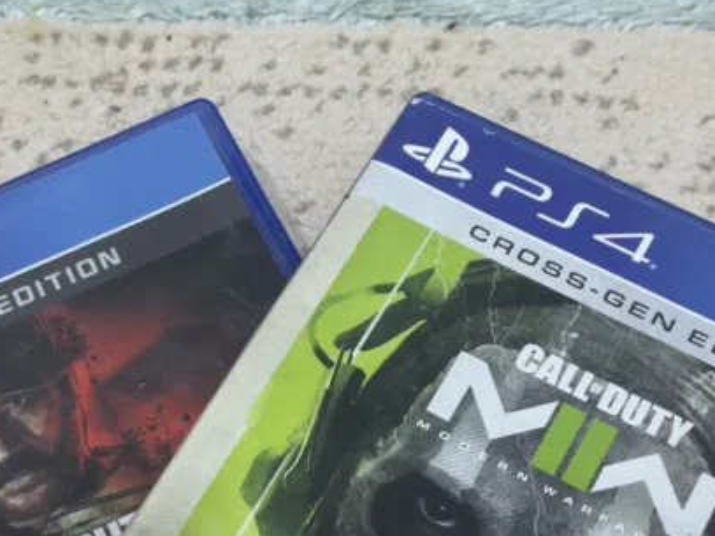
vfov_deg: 26.5
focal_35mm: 55
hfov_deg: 34.7
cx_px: 244
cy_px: 301
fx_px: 1136
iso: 160
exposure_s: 1/60
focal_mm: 6.76
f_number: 1.78
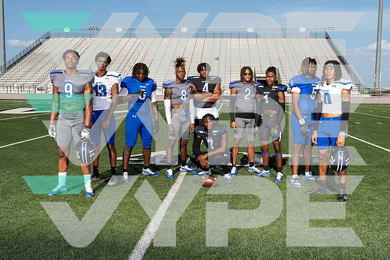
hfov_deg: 49.5
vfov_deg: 34.2
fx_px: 423
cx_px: 195
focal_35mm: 39
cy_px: 130
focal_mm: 39
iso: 160
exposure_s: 1/250
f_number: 11
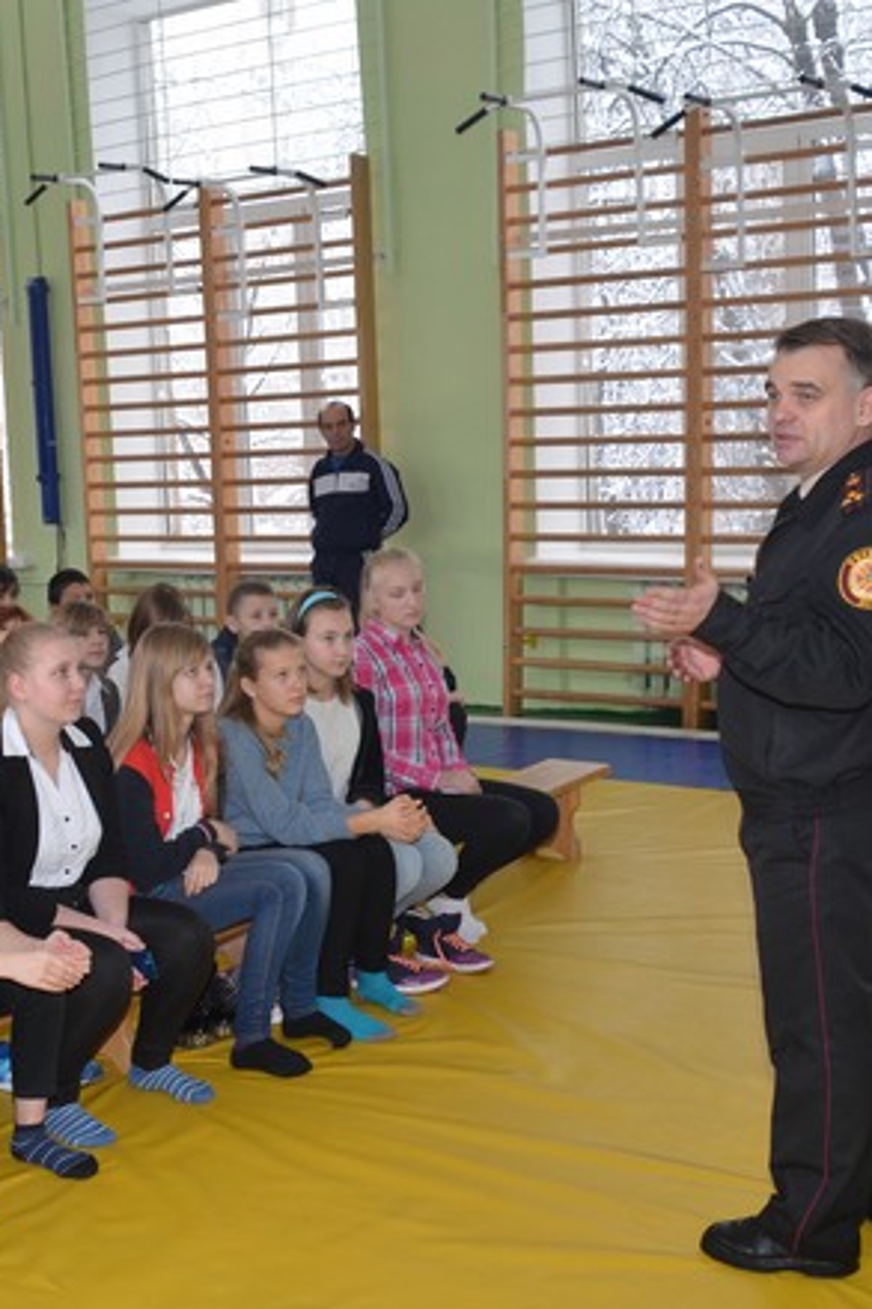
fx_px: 1782
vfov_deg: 40.3
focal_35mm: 49
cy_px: 689
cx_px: 27
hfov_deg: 26.2
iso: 400
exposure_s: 1/80
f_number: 3.5
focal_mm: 18
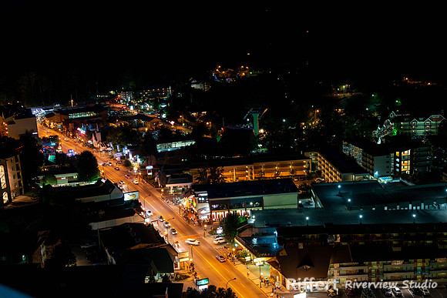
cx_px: 224
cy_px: 149
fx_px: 559
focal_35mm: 45
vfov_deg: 29.9
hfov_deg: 43.6
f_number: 4.2
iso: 400
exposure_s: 1/2.5
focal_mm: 45
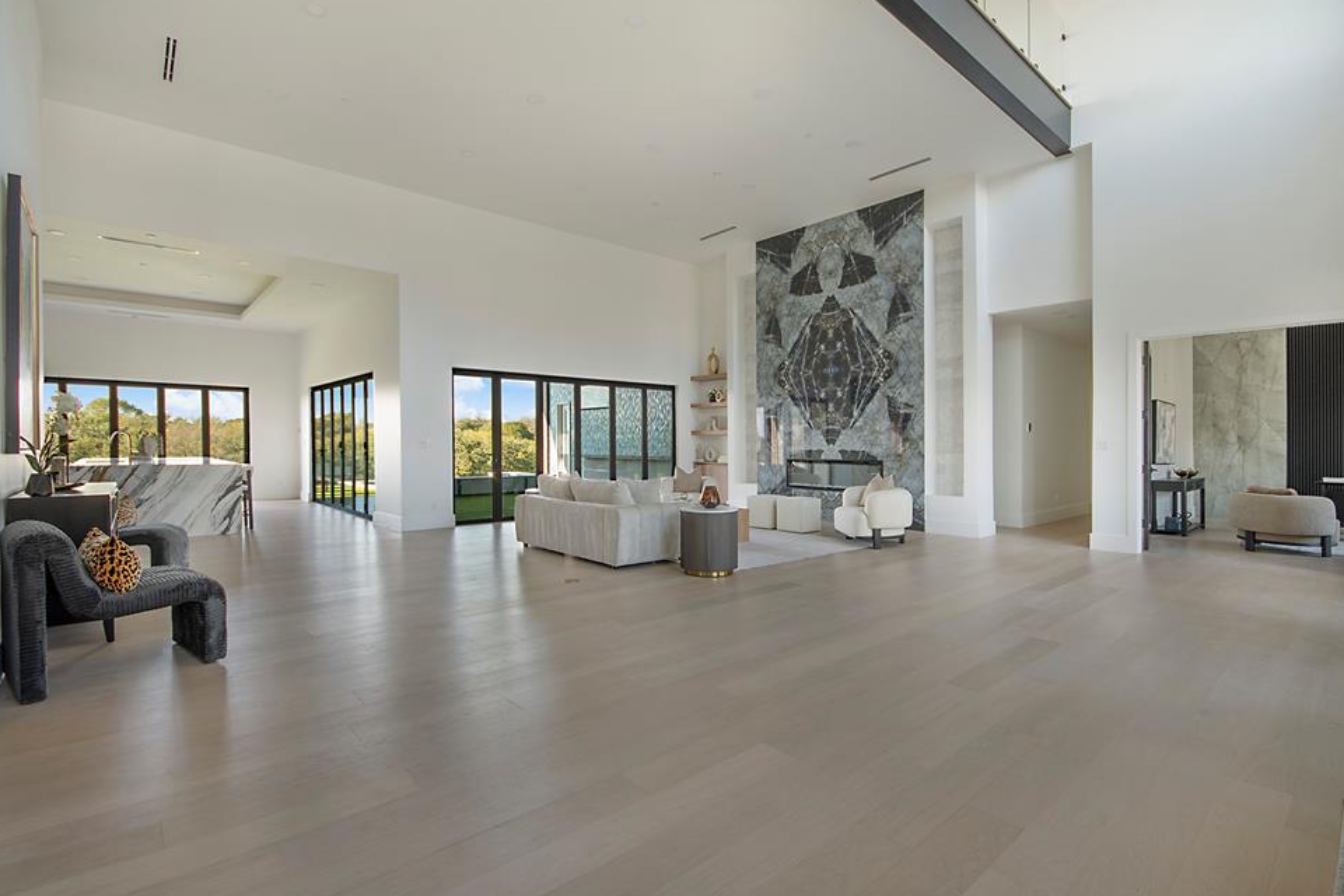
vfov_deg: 73.7
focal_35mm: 16
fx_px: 597
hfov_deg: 96.7
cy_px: 448
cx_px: 689
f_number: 8
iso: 100
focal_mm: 10
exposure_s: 1/30
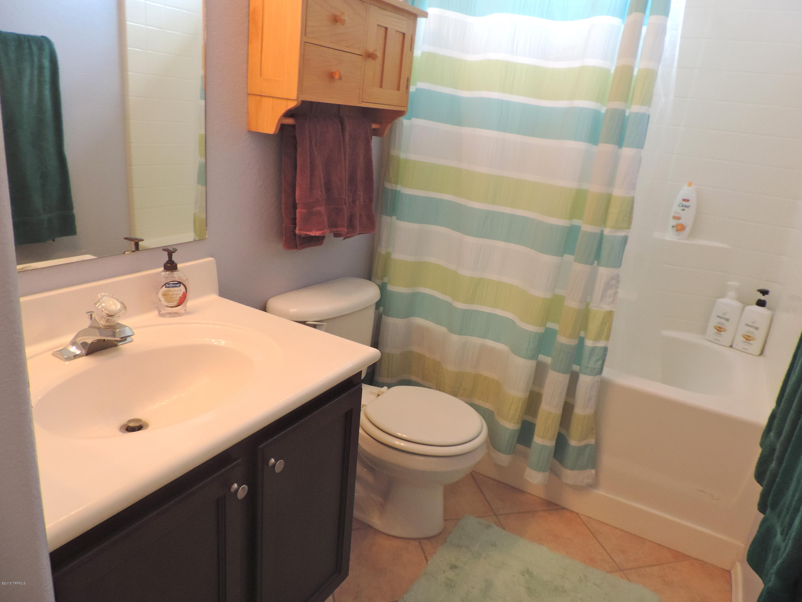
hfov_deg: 71.6
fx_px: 556
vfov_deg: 56.8
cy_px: 301
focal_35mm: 24
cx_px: 401
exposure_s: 1/30
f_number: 3
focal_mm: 4.3
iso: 250
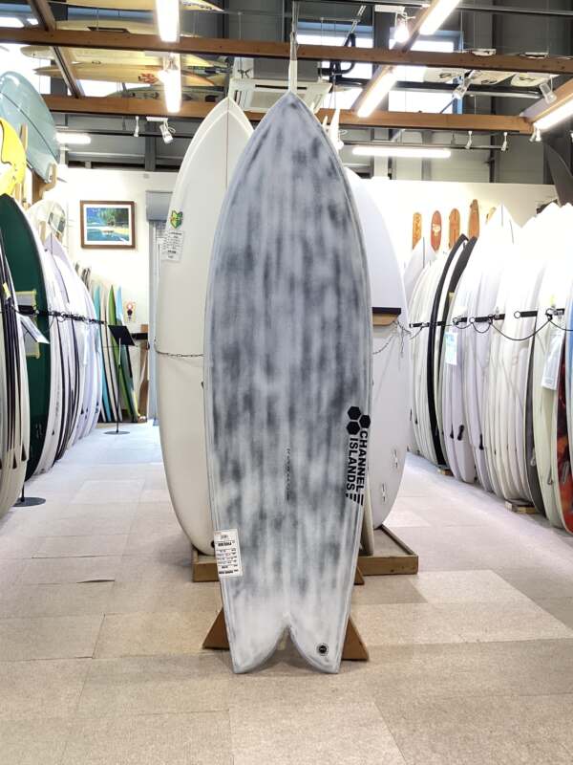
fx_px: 684
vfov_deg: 58.4
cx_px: 286
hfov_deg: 45.4
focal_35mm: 31
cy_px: 382
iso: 125
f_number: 2.4
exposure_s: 1/50
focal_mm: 3.3
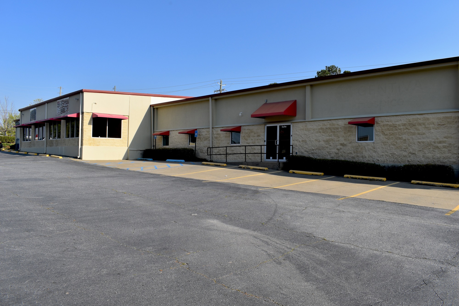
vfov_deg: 47.9
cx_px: 230
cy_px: 153
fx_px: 344
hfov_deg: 67.4
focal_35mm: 27
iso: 200
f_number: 10
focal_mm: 18
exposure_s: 1/400
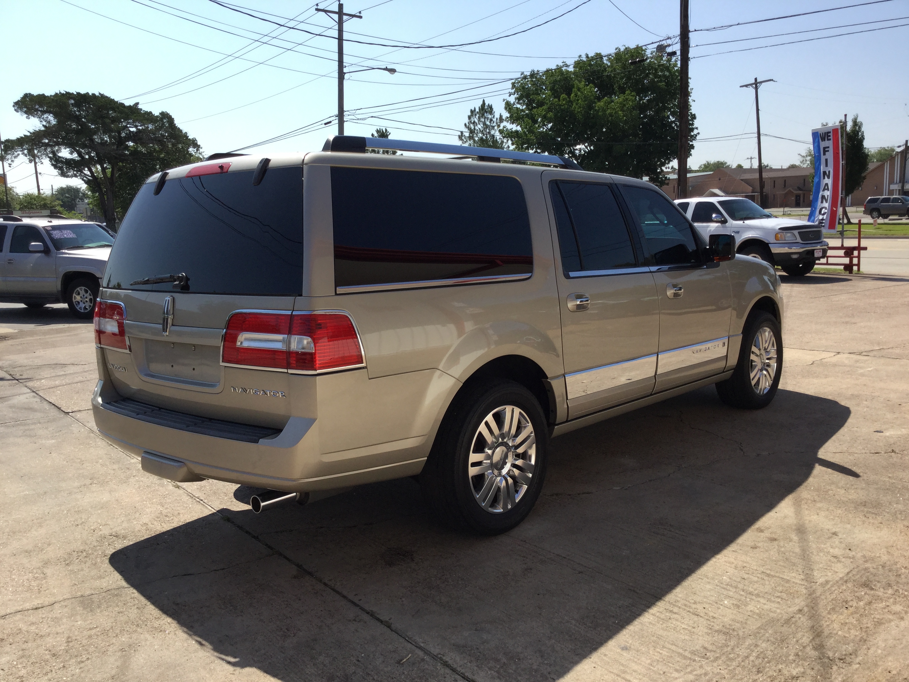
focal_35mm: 31
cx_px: 454
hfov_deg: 58.4
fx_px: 814
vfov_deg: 45.4
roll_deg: +0.8
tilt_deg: -10.0
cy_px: 341
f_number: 2.4
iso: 25
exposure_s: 1/1116
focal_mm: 3.3
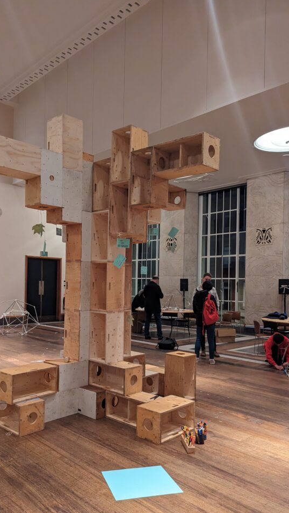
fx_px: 381
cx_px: 99
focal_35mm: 28
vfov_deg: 67.8
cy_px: 273
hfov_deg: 41.0
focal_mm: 6.81
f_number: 1.85
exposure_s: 1/100
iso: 538
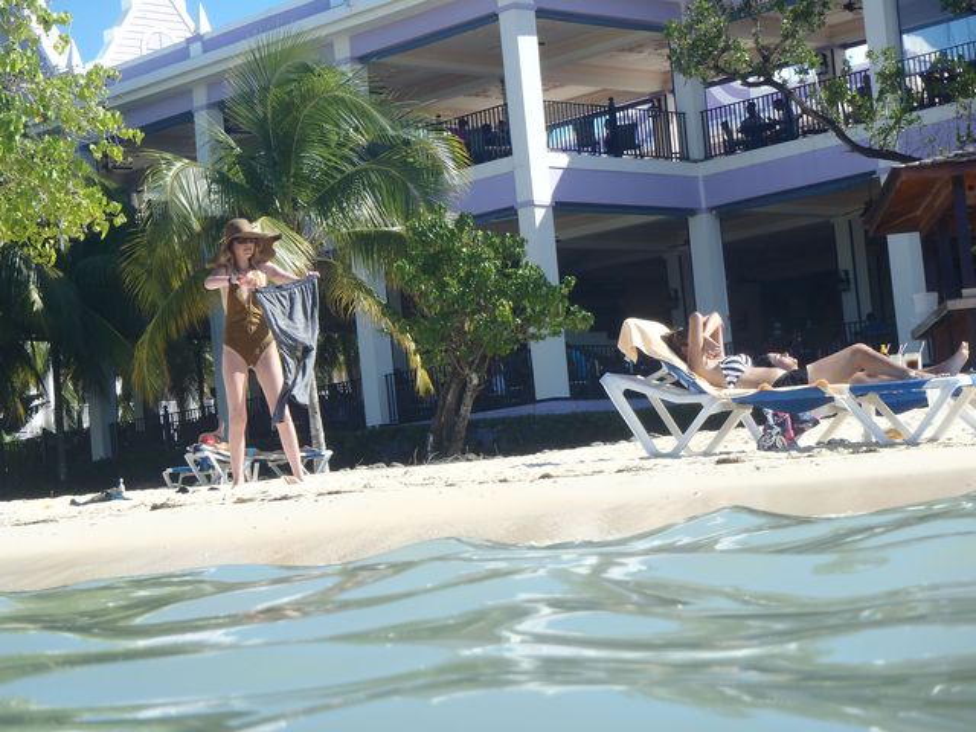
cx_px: 488
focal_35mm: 78
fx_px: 2199
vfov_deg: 18.9
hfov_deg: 25.0
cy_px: 366
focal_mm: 14
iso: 80
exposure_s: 1/200
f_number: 5.9
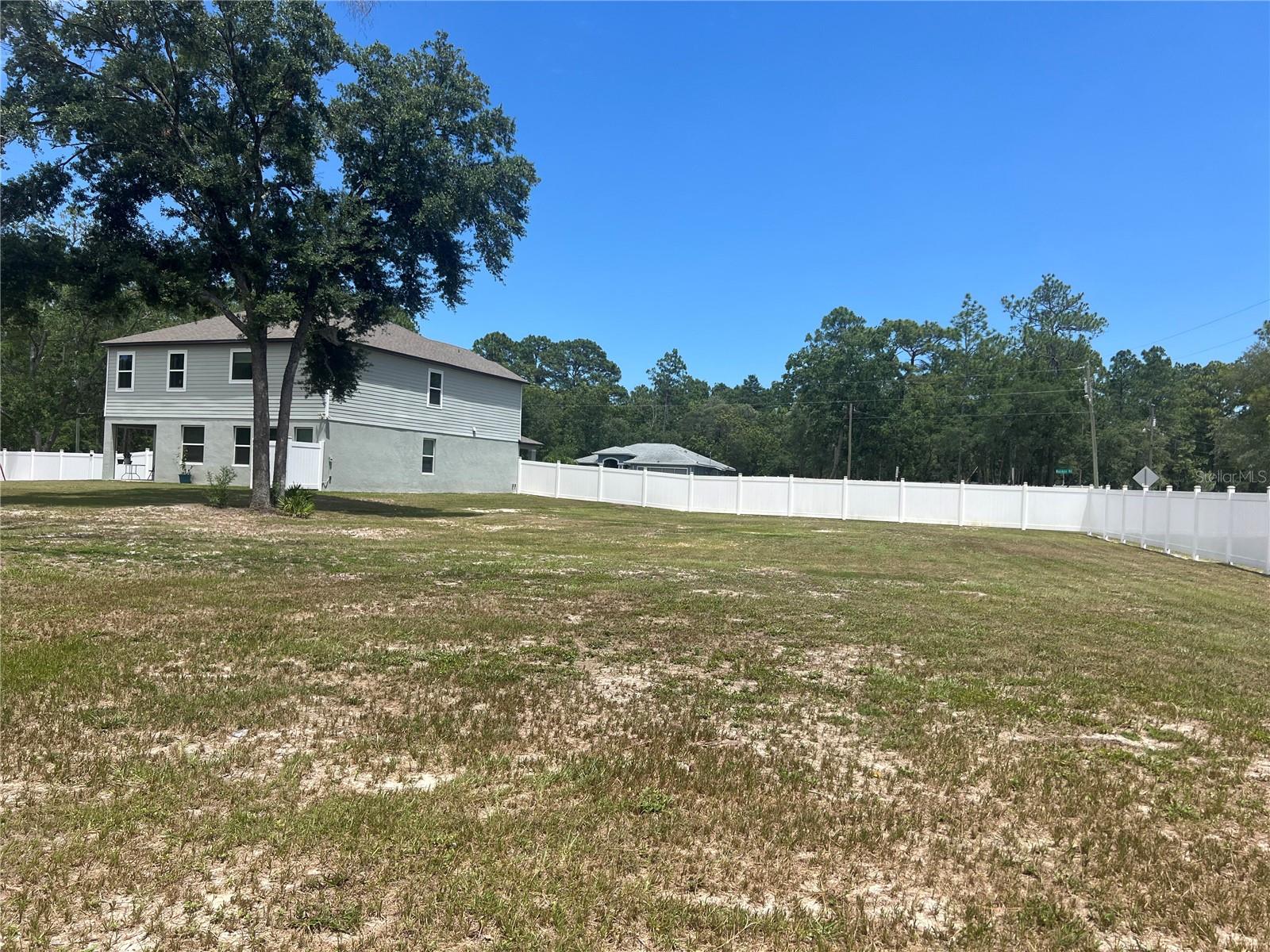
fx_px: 954
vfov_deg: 53.1
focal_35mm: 26
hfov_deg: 67.3
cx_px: 635
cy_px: 476
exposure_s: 1/4274
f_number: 1.5
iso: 50
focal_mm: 5.7
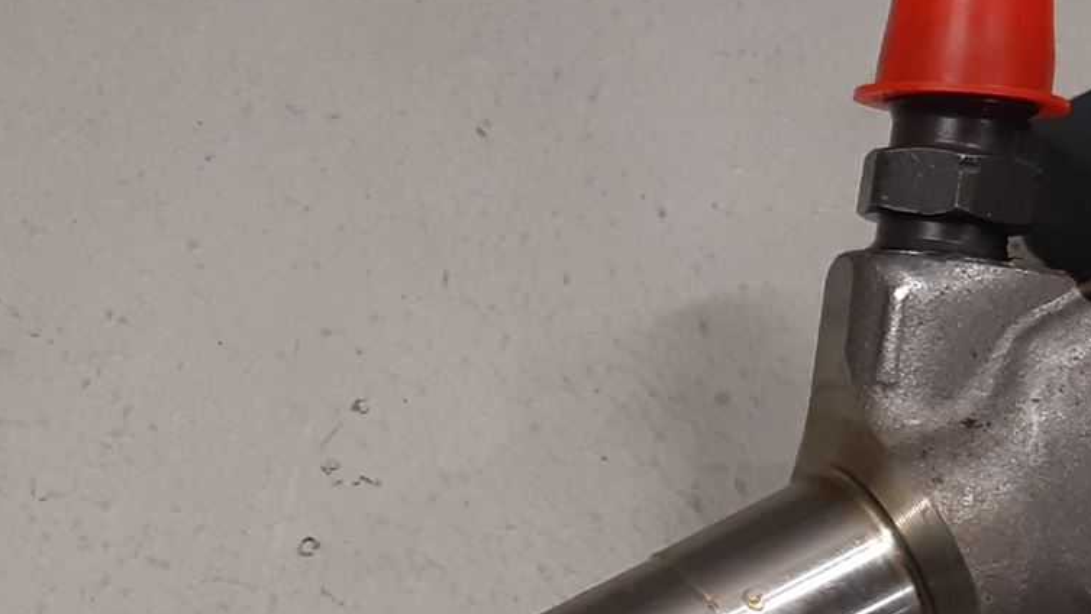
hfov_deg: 27.3
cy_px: 710
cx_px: 332
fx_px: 2228
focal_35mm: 77
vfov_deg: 15.2
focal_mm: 3.93
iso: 80
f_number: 1.7
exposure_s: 1/50
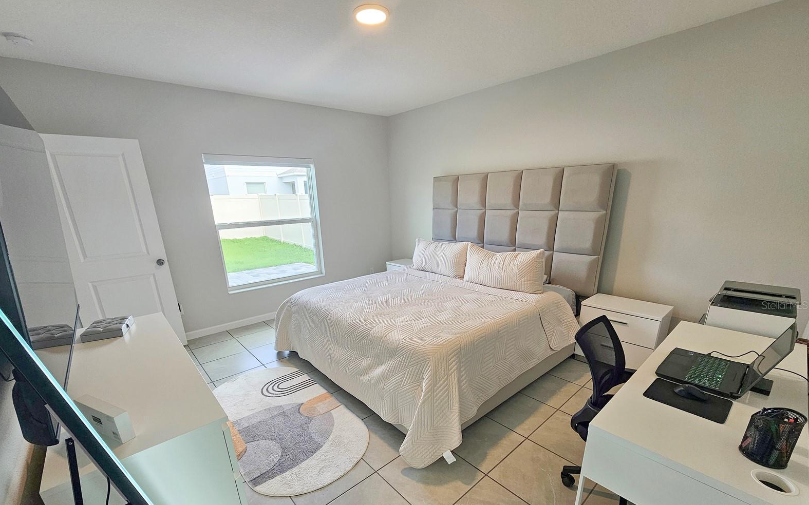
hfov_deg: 105.3
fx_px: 309
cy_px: 305
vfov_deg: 77.7
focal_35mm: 14
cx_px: 399
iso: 80
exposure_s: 1/60
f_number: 2.2
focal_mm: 2.2
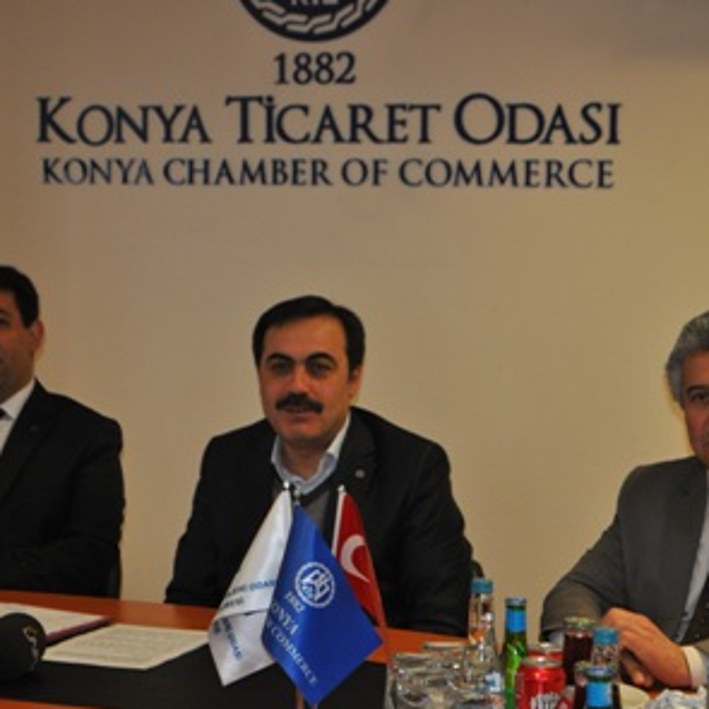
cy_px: 353
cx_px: 380
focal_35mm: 85
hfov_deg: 20.4
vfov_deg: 20.4
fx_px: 1970
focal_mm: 44
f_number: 5.3
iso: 800
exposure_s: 1/60
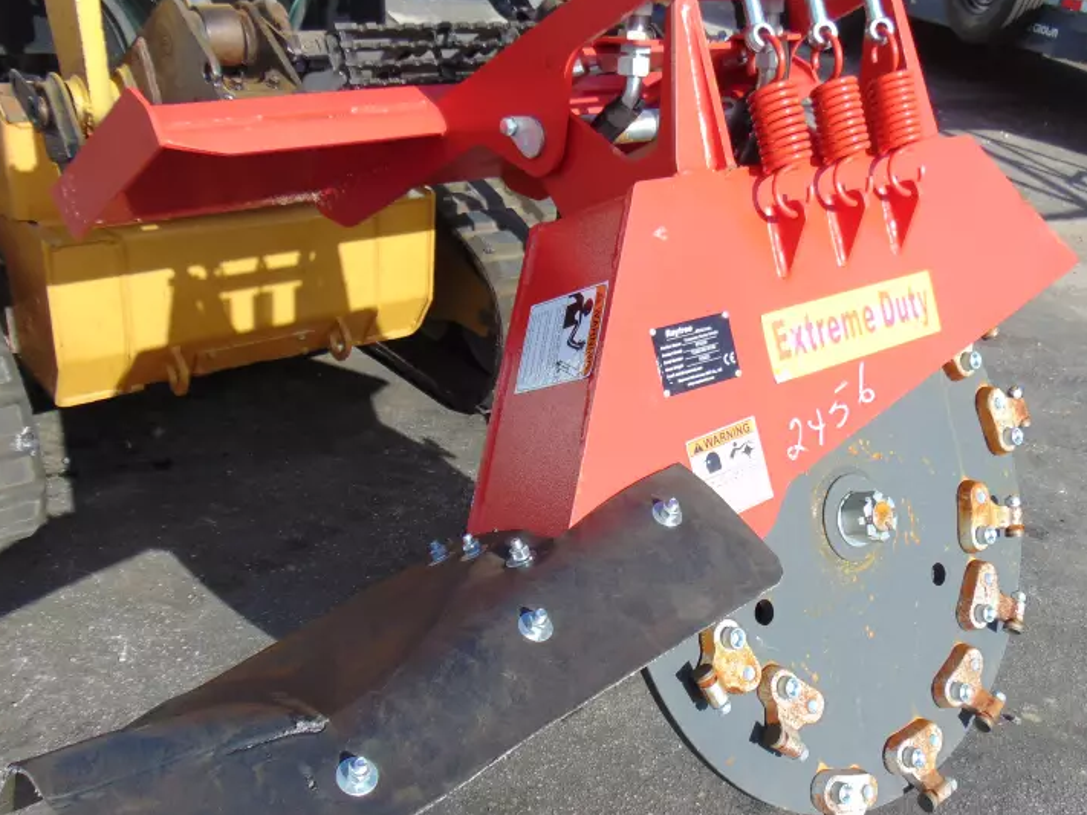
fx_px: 1130
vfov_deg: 39.6
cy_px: 451
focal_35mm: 36
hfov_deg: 51.2
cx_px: 608
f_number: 3
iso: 80
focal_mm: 4.5
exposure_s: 1/800
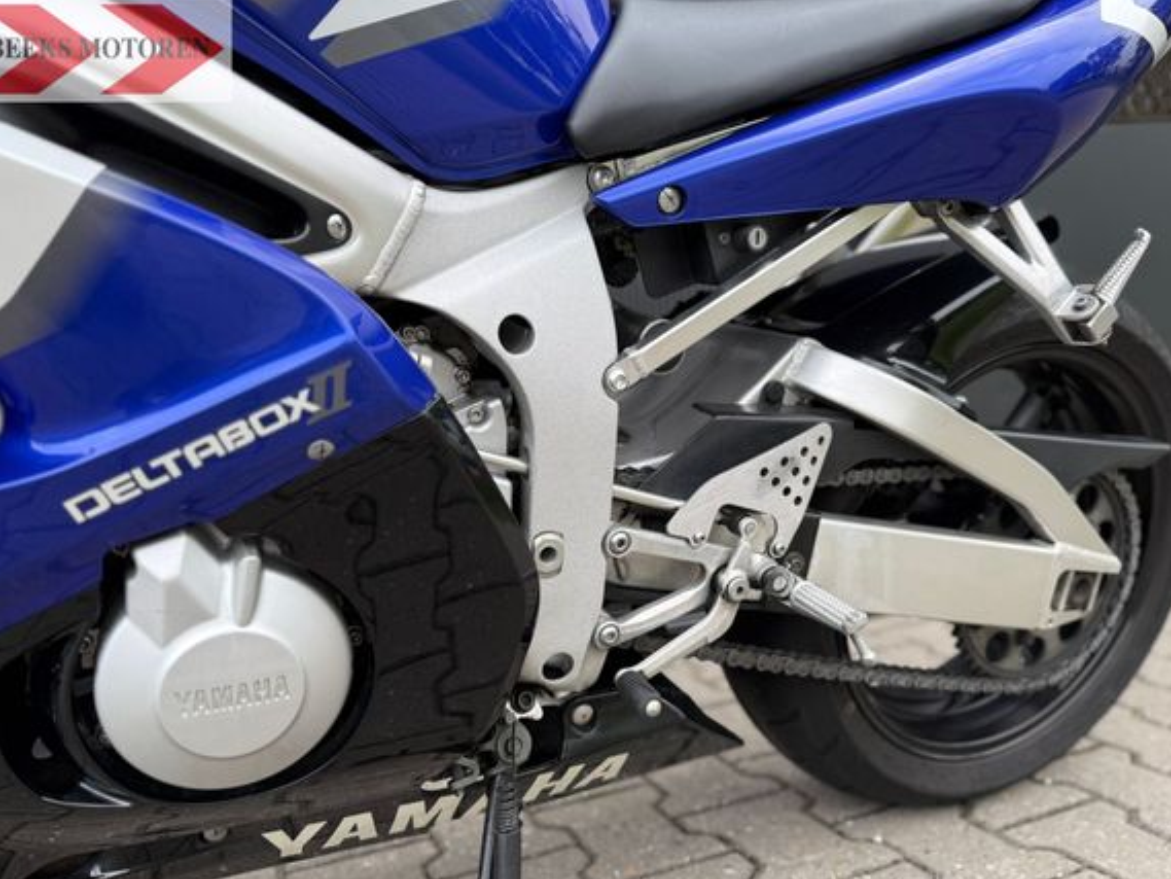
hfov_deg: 65.3
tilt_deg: -2.5
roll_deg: +3.6
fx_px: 914
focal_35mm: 27
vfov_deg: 51.4
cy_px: 459
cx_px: 591
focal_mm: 6.76
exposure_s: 1/488
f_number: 1.78
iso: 80
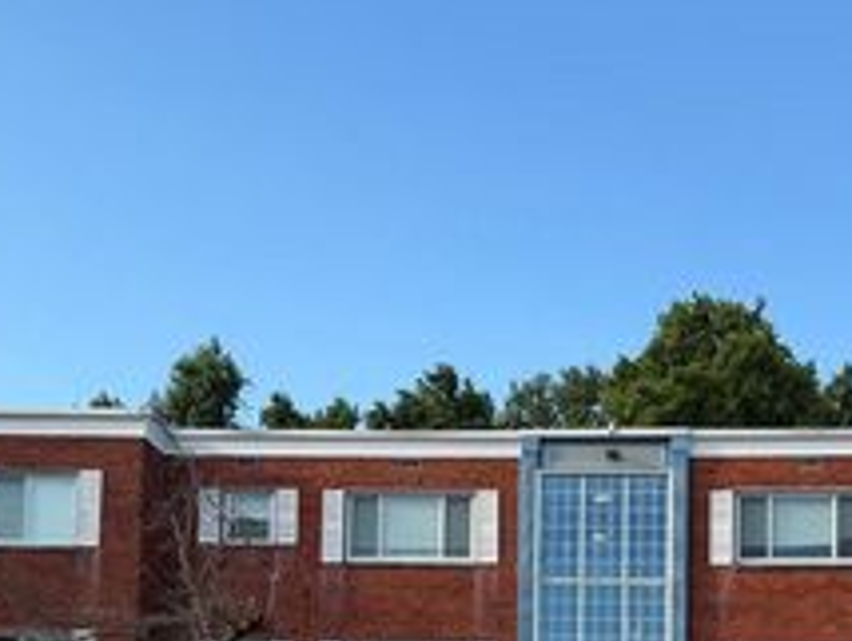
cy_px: 667
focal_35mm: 56
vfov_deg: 24.7
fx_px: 1380
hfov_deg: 34.2
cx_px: 494
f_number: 1.78
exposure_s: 1/1727
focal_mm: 6.76
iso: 80
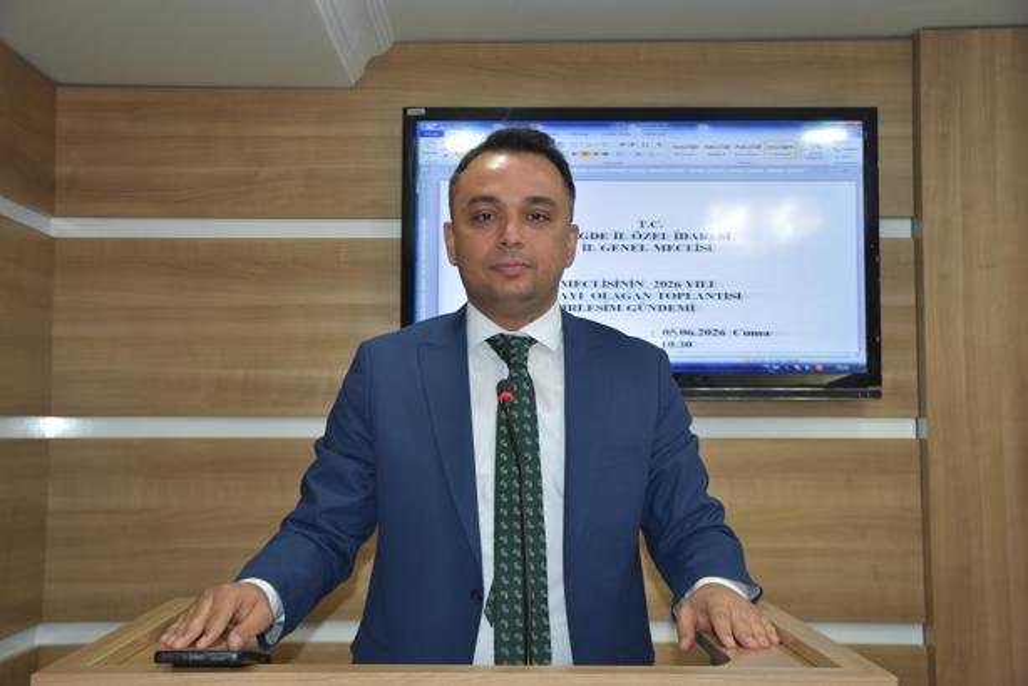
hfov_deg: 47.9
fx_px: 1157
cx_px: 514
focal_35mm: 40
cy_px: 343
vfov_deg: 33.0
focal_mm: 27
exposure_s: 1/60
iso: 400
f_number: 4
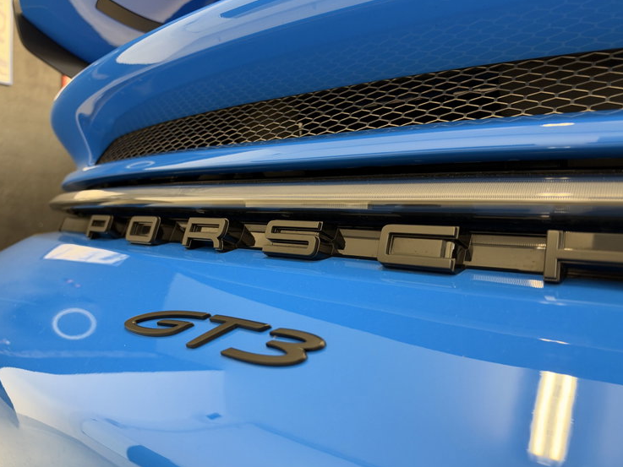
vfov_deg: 54.9
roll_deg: -1.2
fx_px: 450
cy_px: 234
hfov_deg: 69.4
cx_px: 300
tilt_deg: -2.0
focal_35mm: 25
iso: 320
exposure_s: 1/50
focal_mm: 6.93
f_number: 1.8
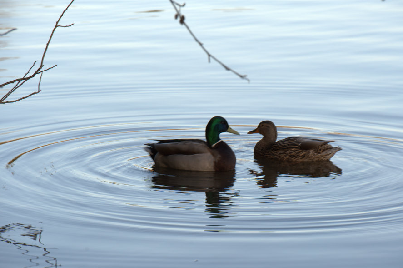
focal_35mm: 231
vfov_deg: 5.9
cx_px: 214
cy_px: 136
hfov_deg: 8.9
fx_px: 2583
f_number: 8
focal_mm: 200
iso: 200
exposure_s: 1/50
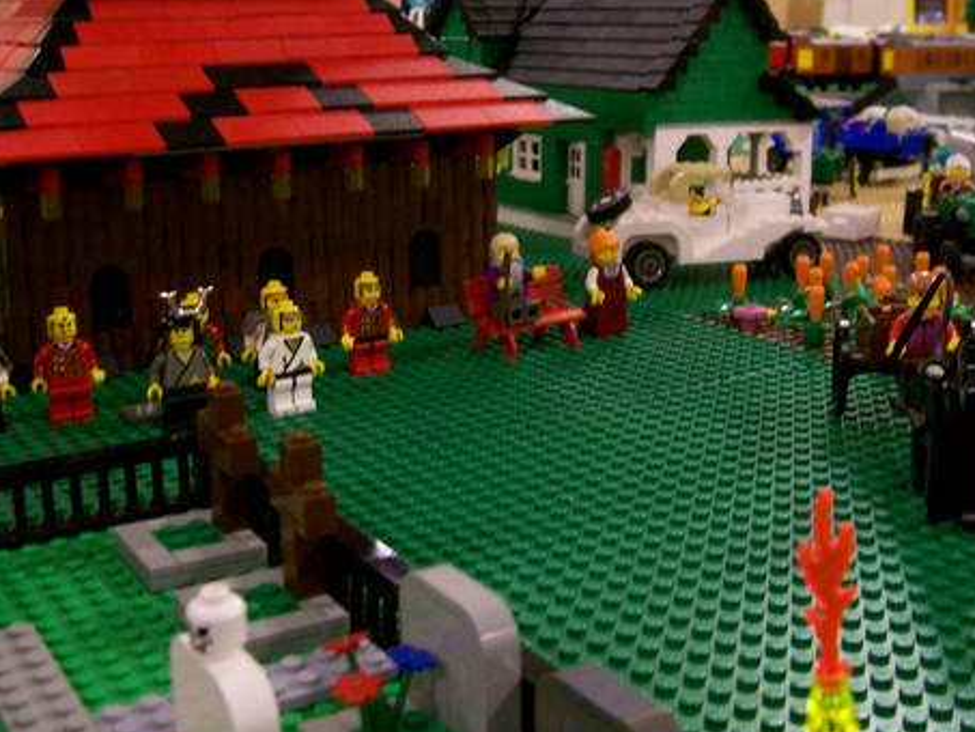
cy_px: 239
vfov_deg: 30.0
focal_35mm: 48
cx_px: 480
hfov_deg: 39.6
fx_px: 1352
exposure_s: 1/8
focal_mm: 5.6
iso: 160
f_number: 2.7
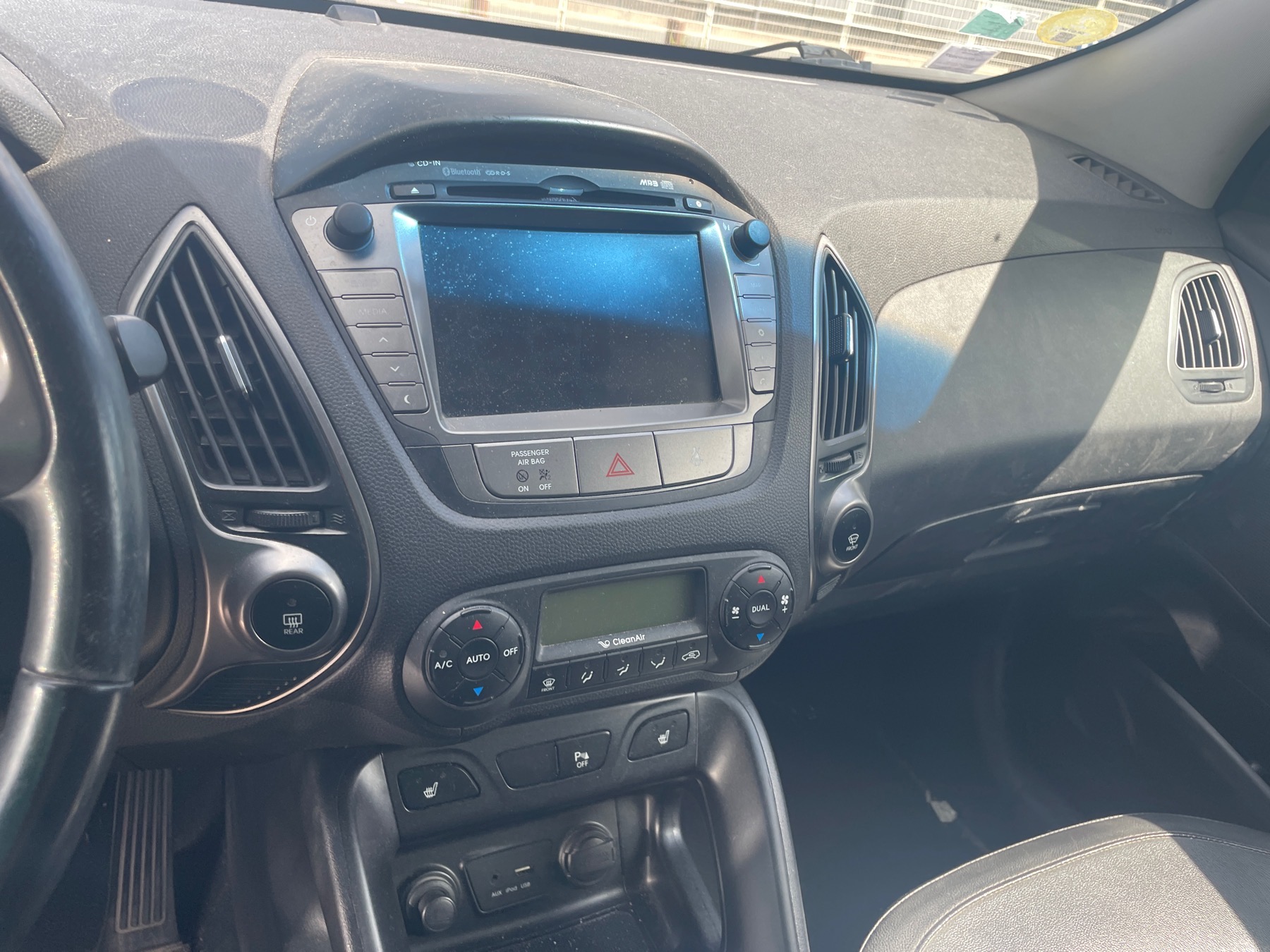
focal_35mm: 26
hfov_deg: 67.3
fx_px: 954
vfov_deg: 53.1
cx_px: 635
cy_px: 476
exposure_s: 1/211
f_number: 1.6
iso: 32
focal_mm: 4.2
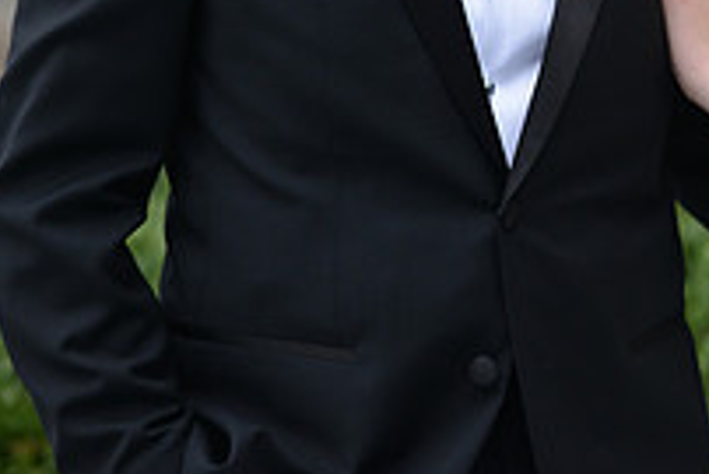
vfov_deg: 3.1
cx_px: 734
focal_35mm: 444
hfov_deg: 4.6
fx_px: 8750
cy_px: -160
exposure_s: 1/1600
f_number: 4
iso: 500
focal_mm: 155
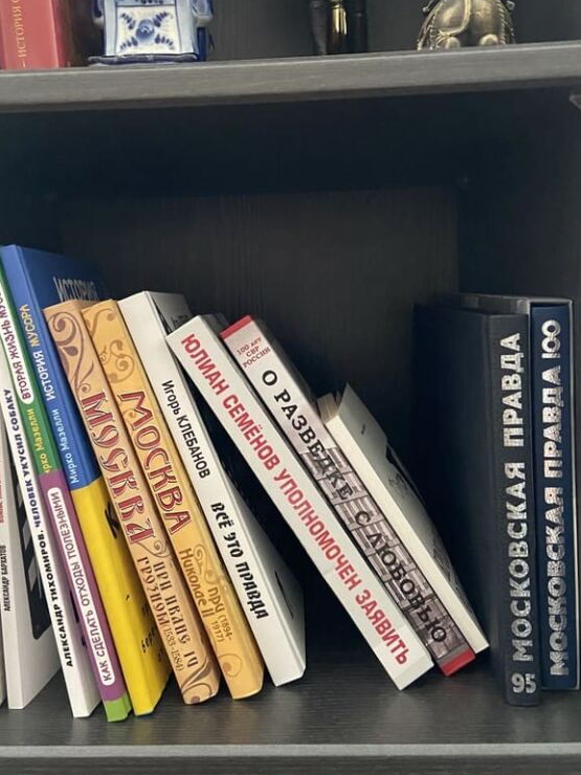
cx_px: 250
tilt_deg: -0.6
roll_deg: +2.1
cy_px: 320
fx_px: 806
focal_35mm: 36
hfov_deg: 39.6
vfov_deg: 51.1
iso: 640
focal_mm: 4.25
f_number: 1.8
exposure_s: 1/30
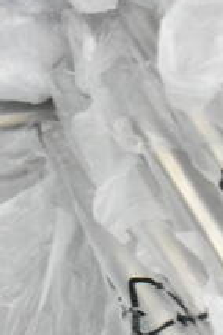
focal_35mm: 236
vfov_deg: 8.7
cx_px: -237
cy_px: 215
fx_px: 2197
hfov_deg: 5.7
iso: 18000
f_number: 5.6
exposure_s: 1/100
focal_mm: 55
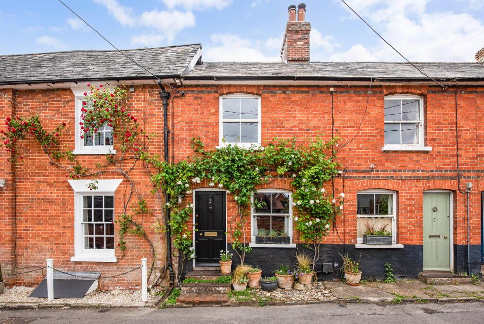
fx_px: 242
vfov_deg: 67.5
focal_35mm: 18
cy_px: 162
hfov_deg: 90.0
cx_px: 242
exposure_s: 1/800
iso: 400
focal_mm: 18
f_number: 7.1
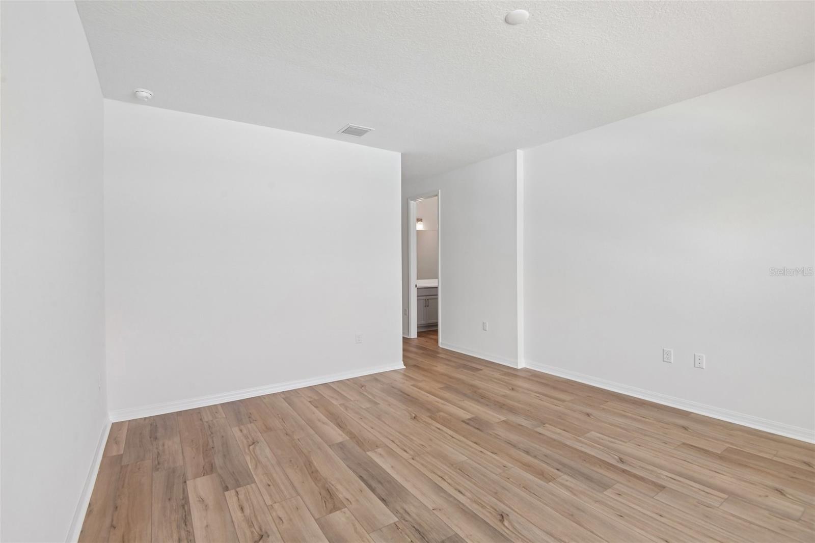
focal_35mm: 16
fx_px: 362
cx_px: 408
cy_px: 272
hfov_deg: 96.7
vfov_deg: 73.7
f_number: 8
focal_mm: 16
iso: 400
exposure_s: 1/160
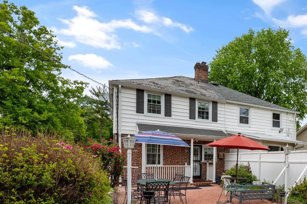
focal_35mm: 24
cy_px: 163
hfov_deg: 69.9
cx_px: 222
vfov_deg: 49.9
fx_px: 205
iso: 320
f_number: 8
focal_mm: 14
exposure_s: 1/400
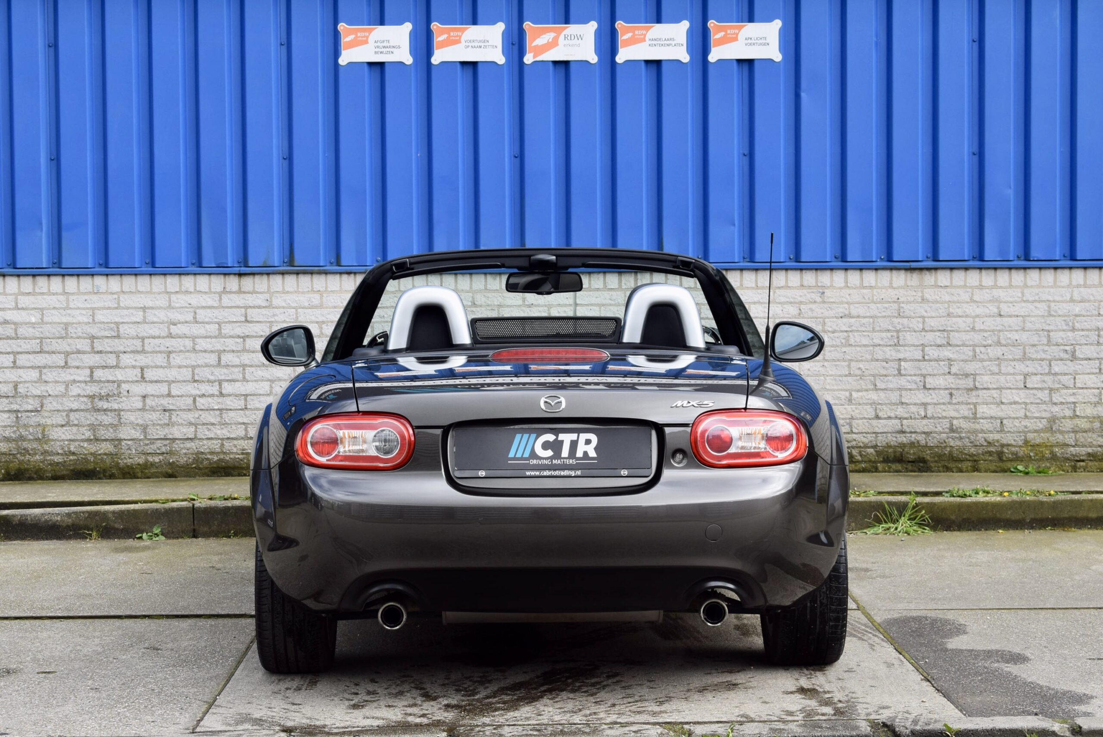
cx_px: 552
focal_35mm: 82
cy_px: 368
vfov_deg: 16.6
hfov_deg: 24.6
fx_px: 2529
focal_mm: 55
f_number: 8
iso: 400
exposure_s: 1/250
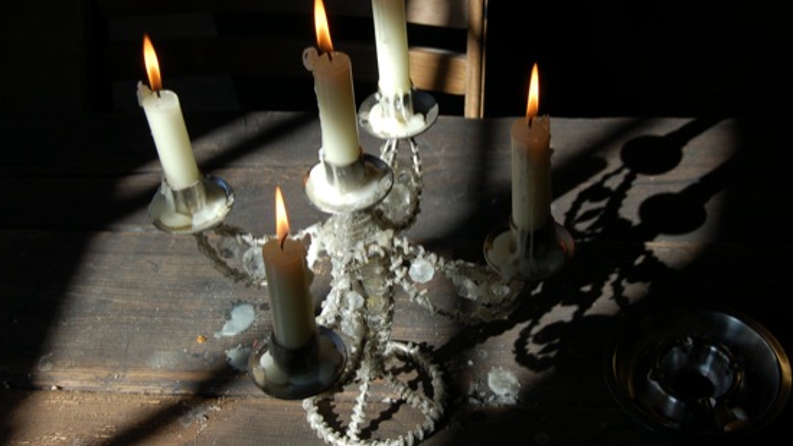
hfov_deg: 36.8
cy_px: 175
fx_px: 1190
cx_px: 422
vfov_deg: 21.2
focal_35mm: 57
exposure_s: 1/160
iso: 200
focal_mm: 31
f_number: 6.3
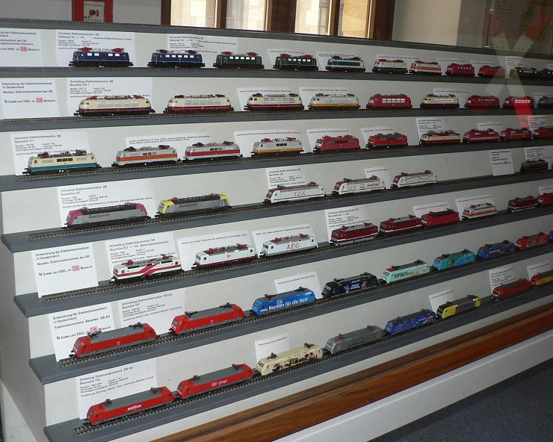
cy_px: 223
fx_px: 622
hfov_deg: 47.9
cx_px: 266
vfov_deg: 39.2
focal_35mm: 38
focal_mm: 6
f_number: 2.8
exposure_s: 1/60
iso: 100
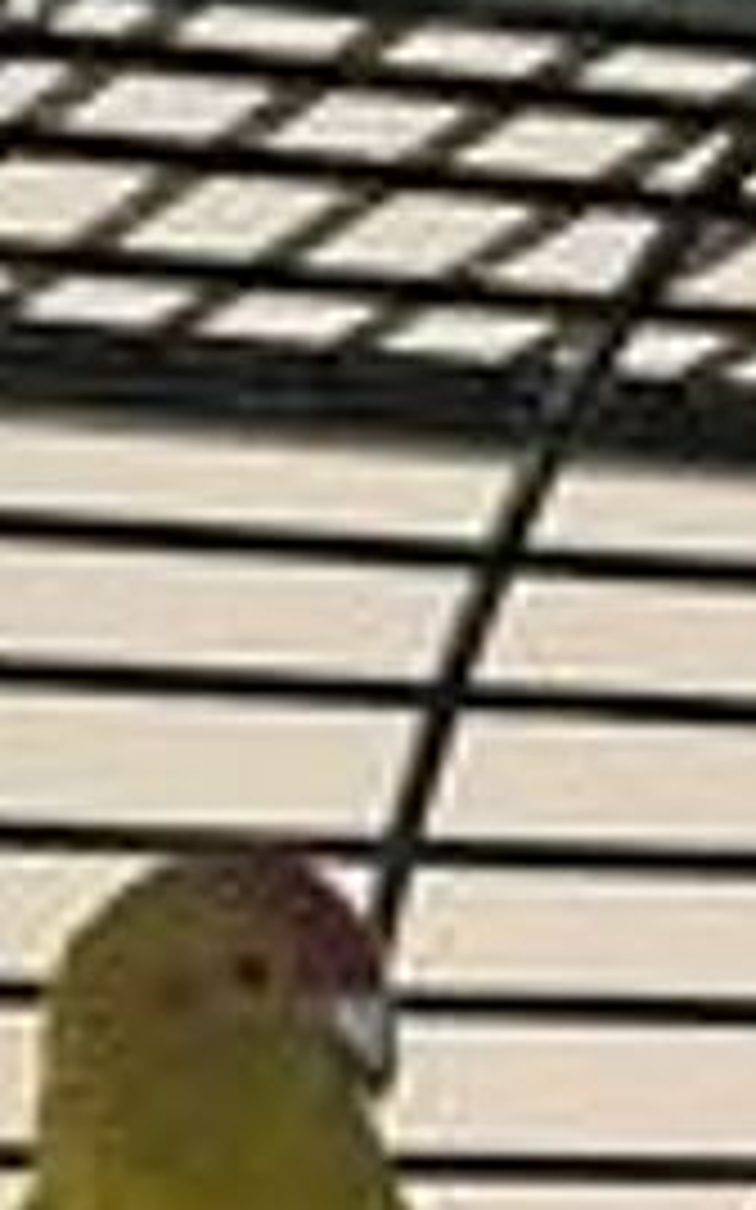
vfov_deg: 30.1
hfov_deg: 20.0
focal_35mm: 63
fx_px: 2078
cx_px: 742
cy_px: 1228
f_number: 1.8
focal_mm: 4.65
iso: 400
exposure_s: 1/30
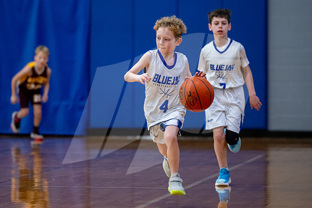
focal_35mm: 261
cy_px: 83
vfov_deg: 5.3
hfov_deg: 7.9
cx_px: 133
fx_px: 2266
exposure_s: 1/640
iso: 3200
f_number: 2.8
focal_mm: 200
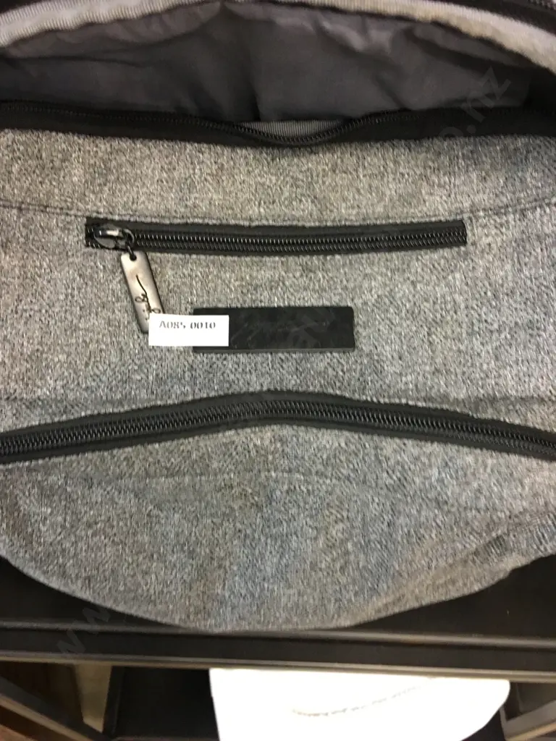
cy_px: 370
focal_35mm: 29
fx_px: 621
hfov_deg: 48.2
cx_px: 278
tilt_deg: -55.9
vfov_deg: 61.7
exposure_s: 1/10
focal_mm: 4.15
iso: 80
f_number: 2.2
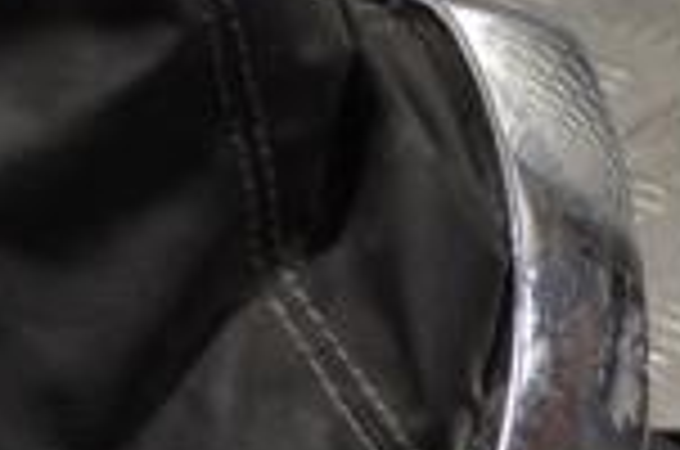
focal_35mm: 215
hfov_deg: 9.6
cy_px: 261
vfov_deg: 6.4
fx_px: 4053
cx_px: 365
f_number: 5.6
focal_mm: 36
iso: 400
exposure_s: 1/125
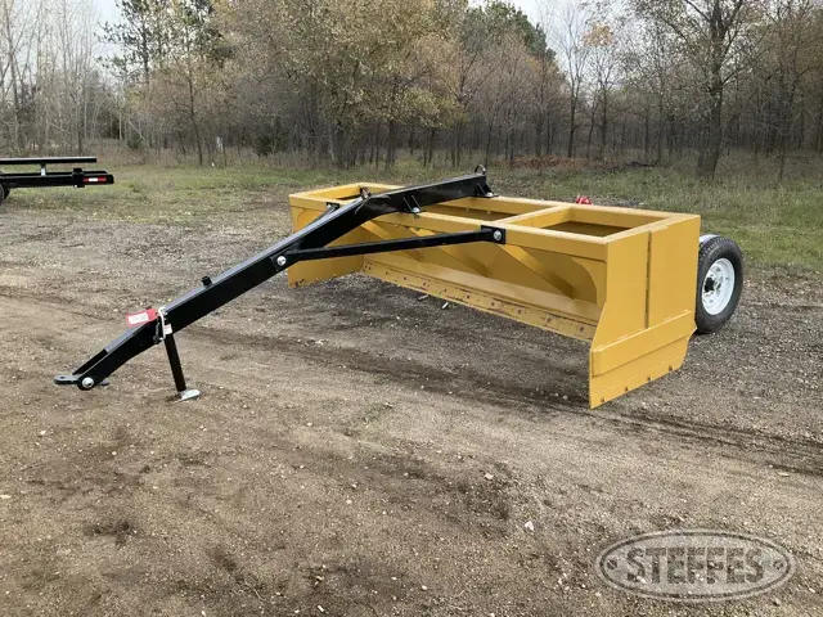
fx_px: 689
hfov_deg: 61.7
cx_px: 412
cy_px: 308
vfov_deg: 48.2
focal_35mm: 29
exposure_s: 1/435
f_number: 1.8
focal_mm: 3
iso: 25
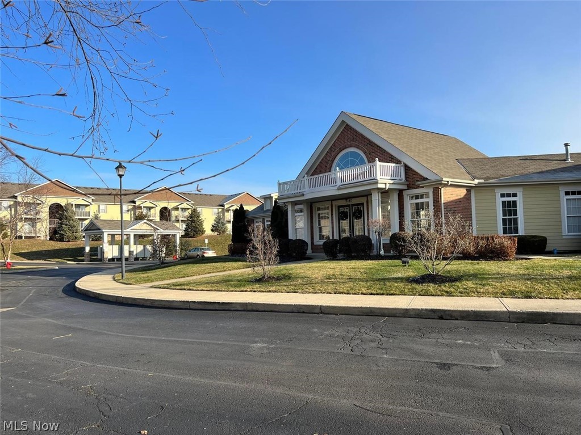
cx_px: 290
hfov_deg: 67.3
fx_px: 436
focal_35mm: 26
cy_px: 218
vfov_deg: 53.1
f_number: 1.5
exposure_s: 1/2994
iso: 50
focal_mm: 5.7
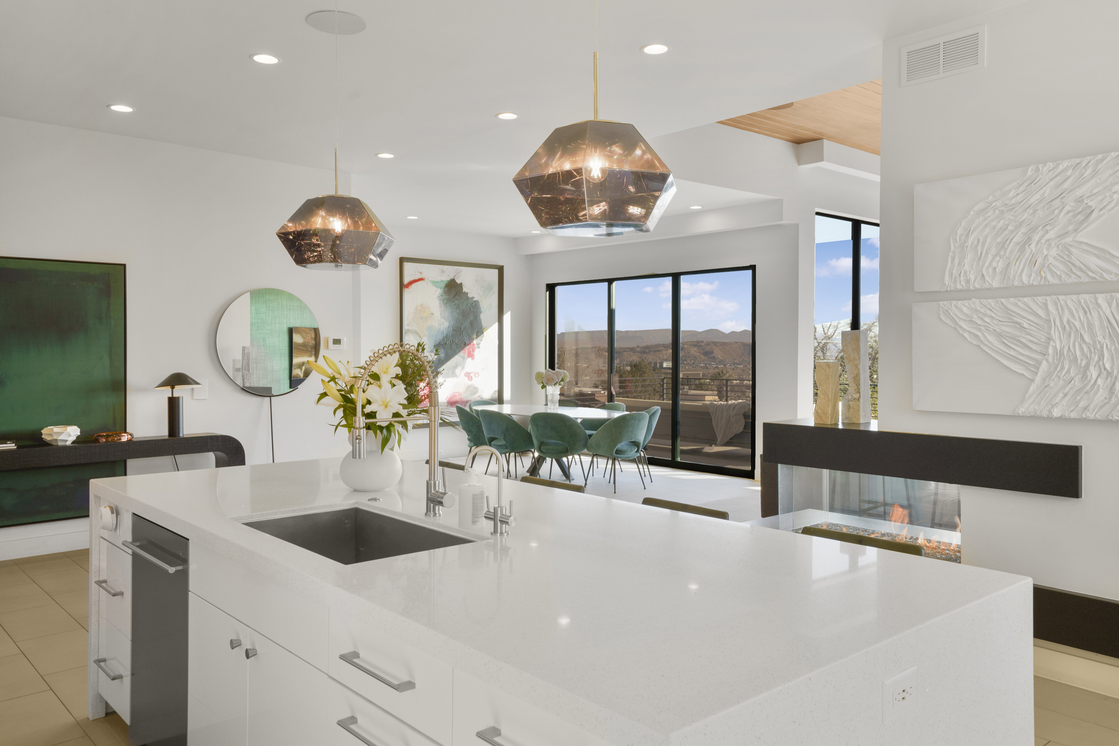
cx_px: 560
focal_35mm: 28
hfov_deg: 65.5
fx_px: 870
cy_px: 373
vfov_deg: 46.4
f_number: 9
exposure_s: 1/25
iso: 250
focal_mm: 28
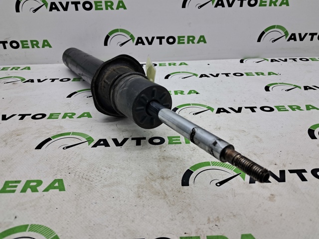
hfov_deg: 65.4
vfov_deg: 51.3
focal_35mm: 27
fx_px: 249
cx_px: 160
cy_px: 120
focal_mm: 4
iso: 50
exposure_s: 1/120
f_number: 1.8
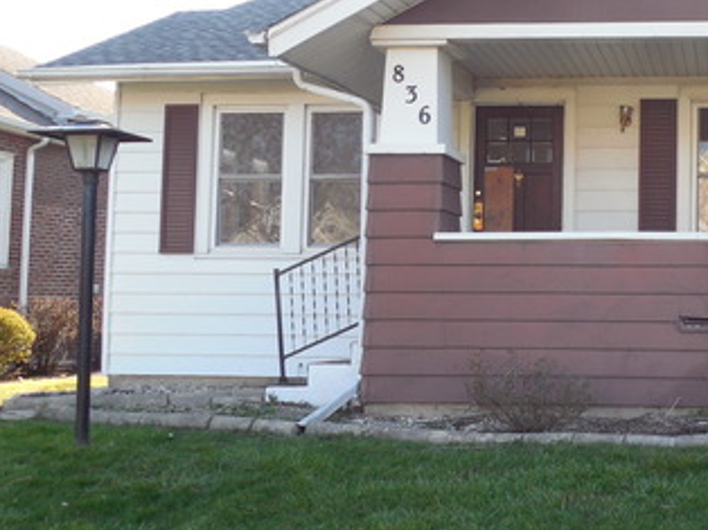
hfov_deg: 35.5
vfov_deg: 28.5
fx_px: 1042
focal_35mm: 51
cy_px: 235
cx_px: 625
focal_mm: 4.5
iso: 125
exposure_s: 1/200
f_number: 3.3
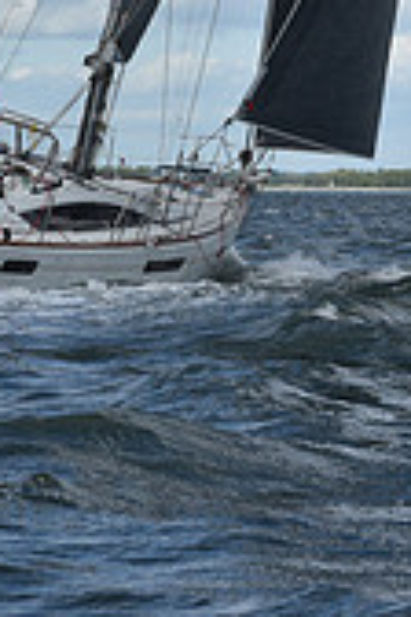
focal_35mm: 297
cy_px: -404
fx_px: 5086
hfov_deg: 4.6
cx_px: 277
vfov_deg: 6.8
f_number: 9
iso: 320
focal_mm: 86
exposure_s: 1/1250
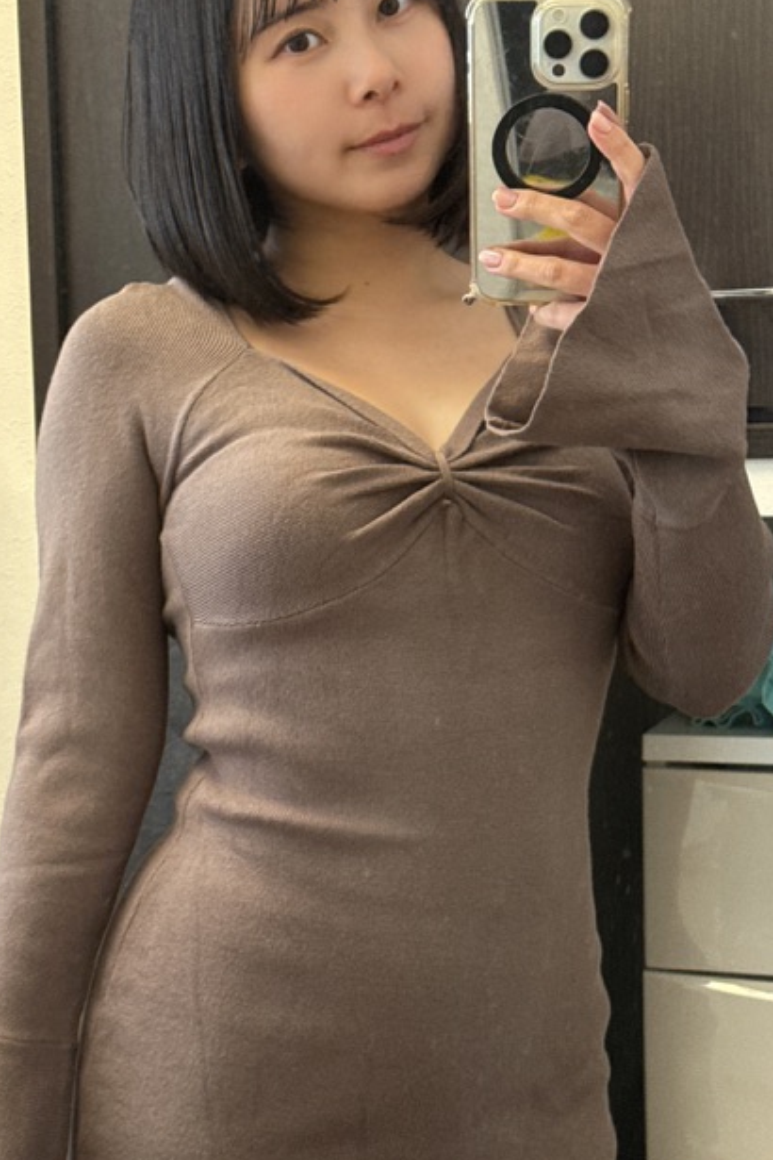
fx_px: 2351
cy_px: 617
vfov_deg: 27.7
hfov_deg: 18.6
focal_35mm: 73
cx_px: 282
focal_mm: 6.76
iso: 200
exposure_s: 1/50
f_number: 1.78
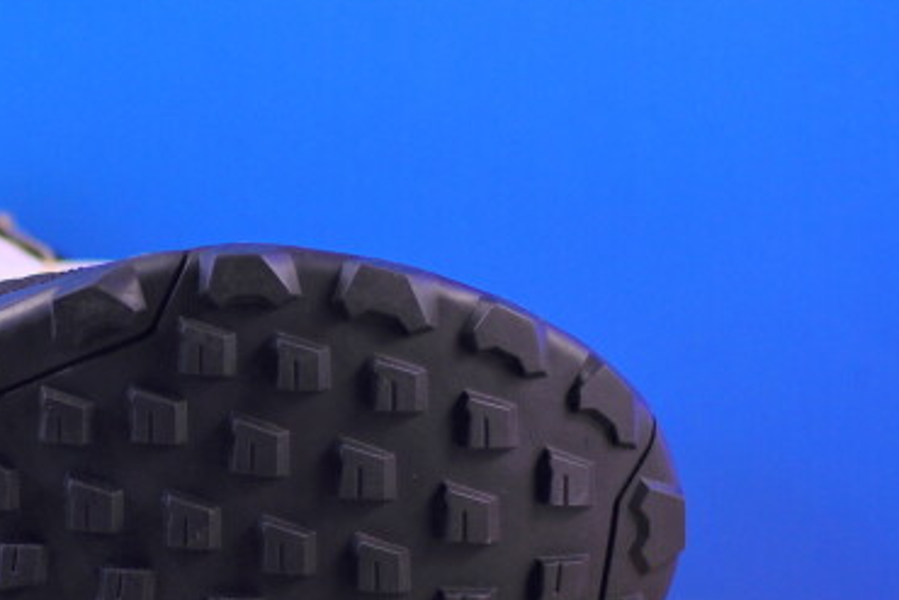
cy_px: 239
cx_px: -53
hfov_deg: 12.5
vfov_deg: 8.5
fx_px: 4047
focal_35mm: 162
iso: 250
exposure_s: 1/320
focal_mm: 50
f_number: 2
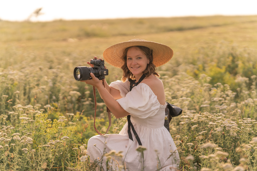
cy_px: 86
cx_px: 128
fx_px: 607
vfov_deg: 16.1
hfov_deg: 23.9
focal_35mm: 85
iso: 250
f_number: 1.8
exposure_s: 1/8000
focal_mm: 85
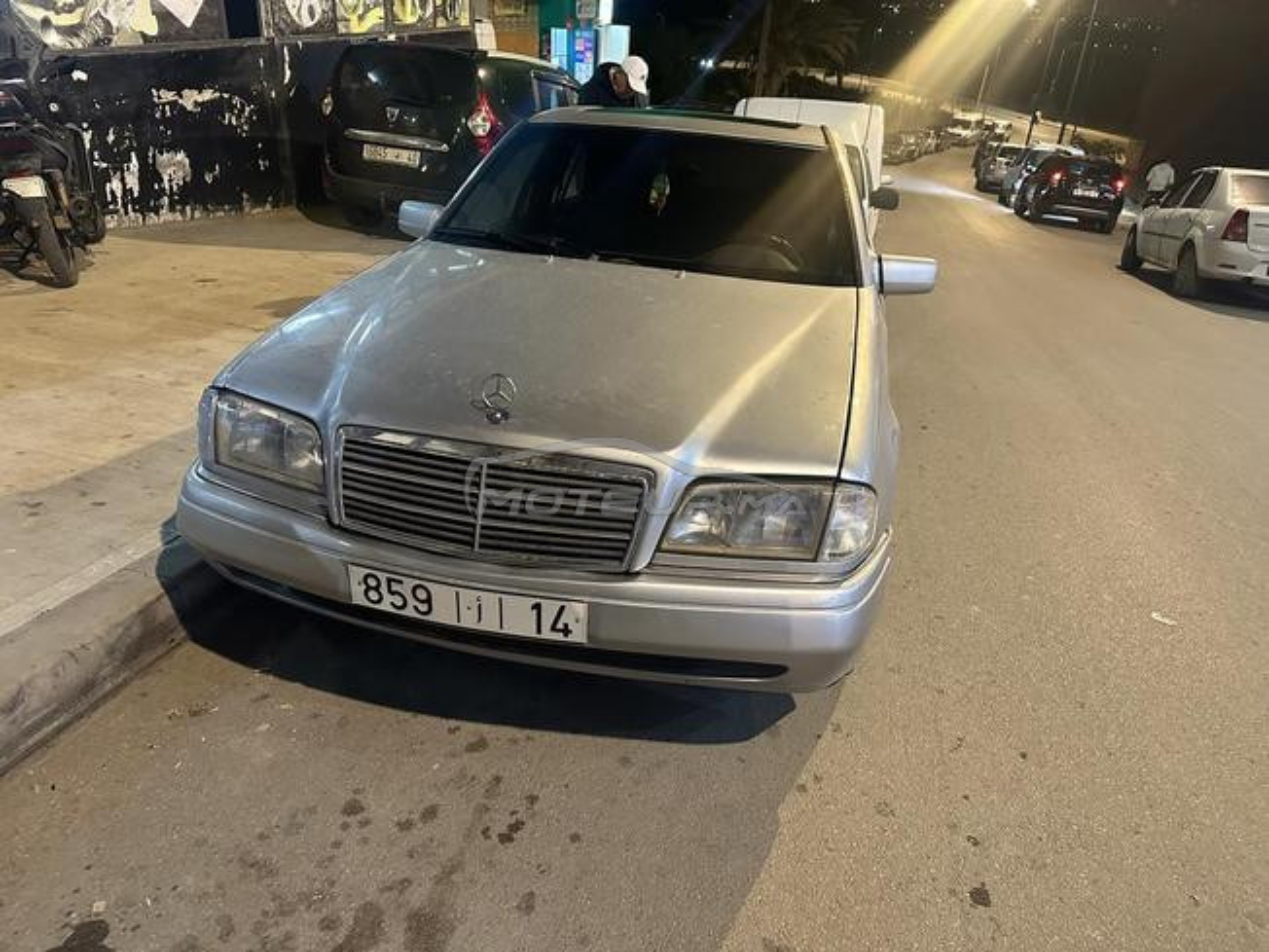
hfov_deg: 71.6
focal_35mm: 24
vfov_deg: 56.8
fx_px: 880
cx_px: 634
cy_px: 476
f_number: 1.78
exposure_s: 1/50
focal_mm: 6.86
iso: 800
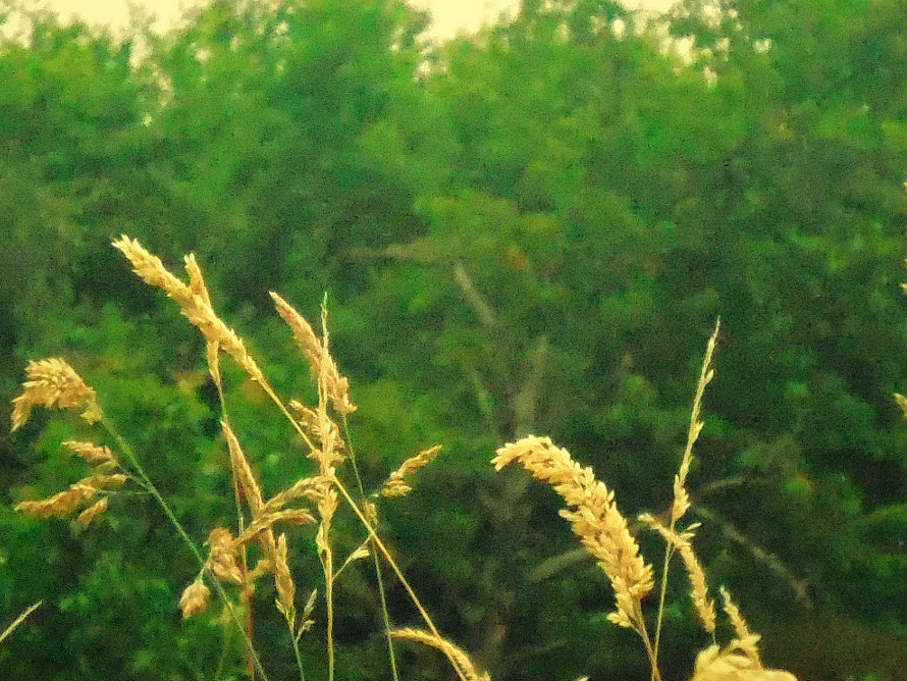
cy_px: 241
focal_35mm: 214
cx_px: 406
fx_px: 5609
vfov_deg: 6.9
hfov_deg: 9.2
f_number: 14.5
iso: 3200
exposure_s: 1/800
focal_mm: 16.5
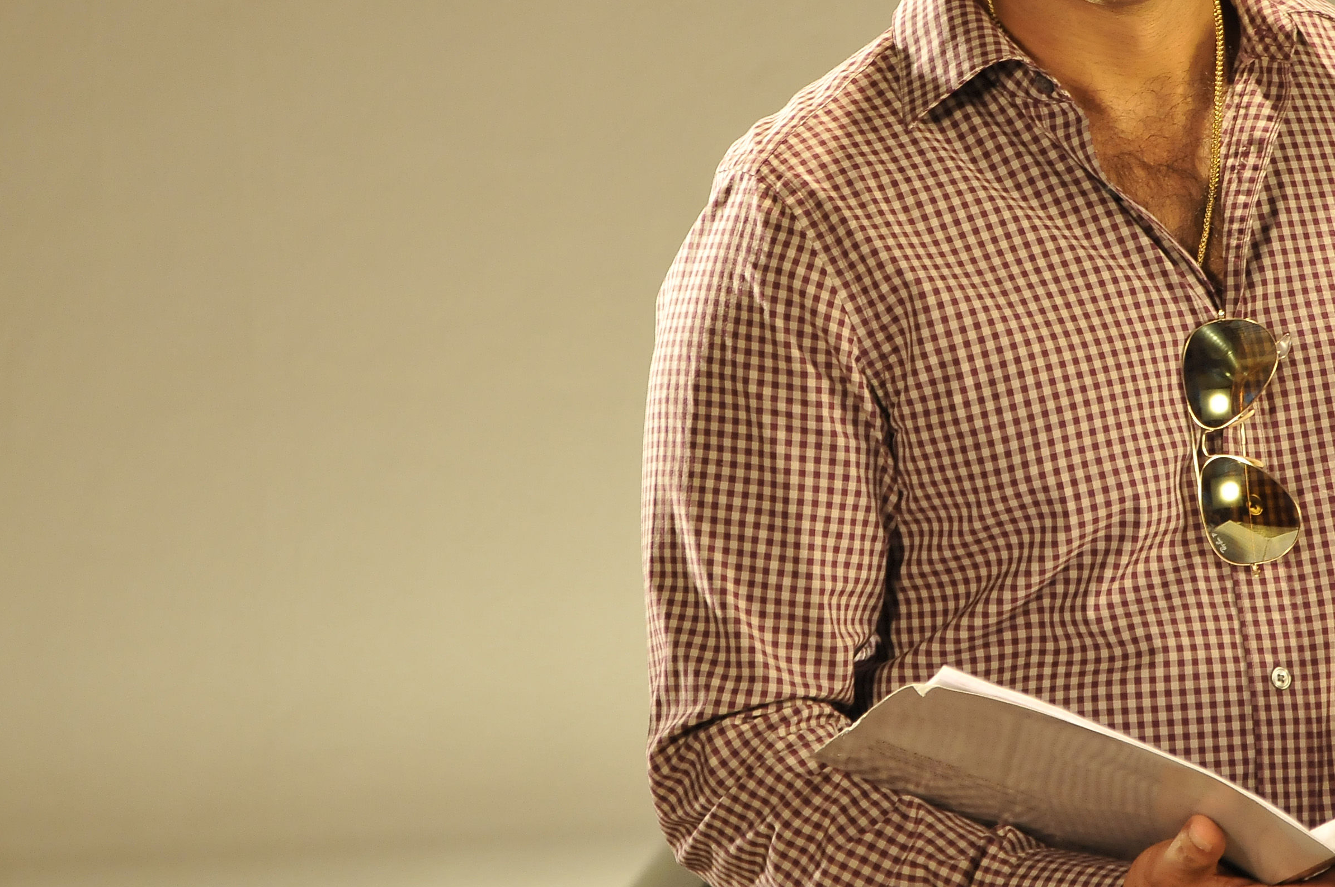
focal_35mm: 283
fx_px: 10479
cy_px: 294
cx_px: 974
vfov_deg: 4.8
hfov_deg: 7.3
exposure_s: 1/80
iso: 800
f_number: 6.3
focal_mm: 105
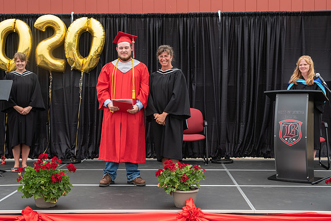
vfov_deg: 26.4
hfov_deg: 38.7
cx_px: 166
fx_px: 471
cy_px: 106
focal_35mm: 51
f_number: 5.6
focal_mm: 48
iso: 500
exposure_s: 1/640
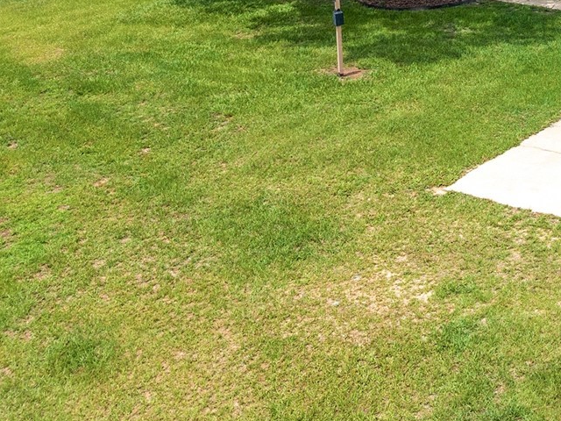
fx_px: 972
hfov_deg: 29.1
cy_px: -53
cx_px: 616
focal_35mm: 60
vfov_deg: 22.9
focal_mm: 8.67
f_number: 1.8
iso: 240
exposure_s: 1/6000
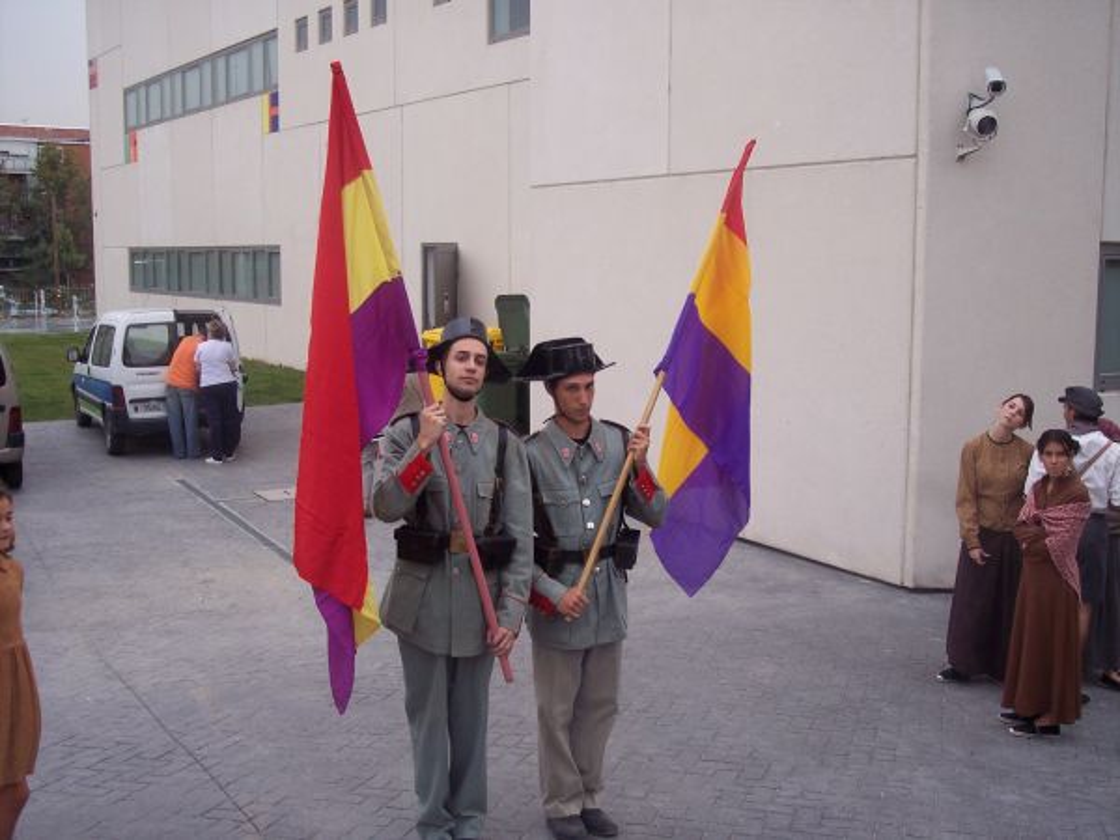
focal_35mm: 39
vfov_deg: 36.8
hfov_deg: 47.9
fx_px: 1262
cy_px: 420
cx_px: 560
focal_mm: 8
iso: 100
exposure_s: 1/90
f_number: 3.4
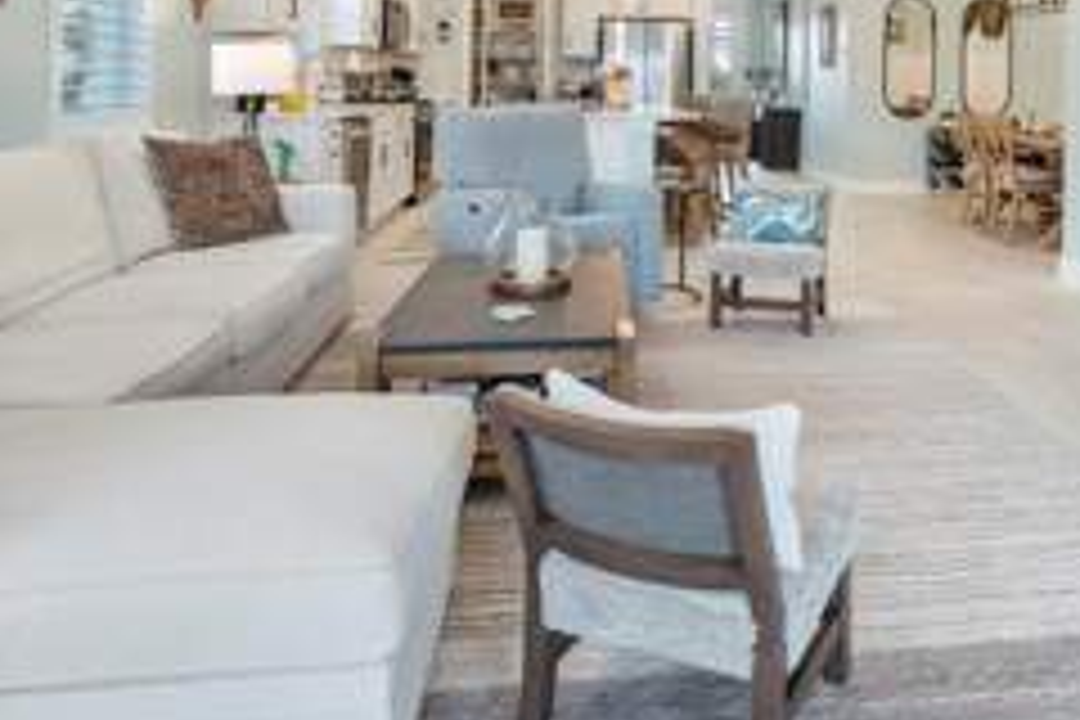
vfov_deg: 41.3
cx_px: 752
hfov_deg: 59.9
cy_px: 119
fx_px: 900
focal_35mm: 30
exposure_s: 1/30
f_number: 4.5
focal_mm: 10
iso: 800
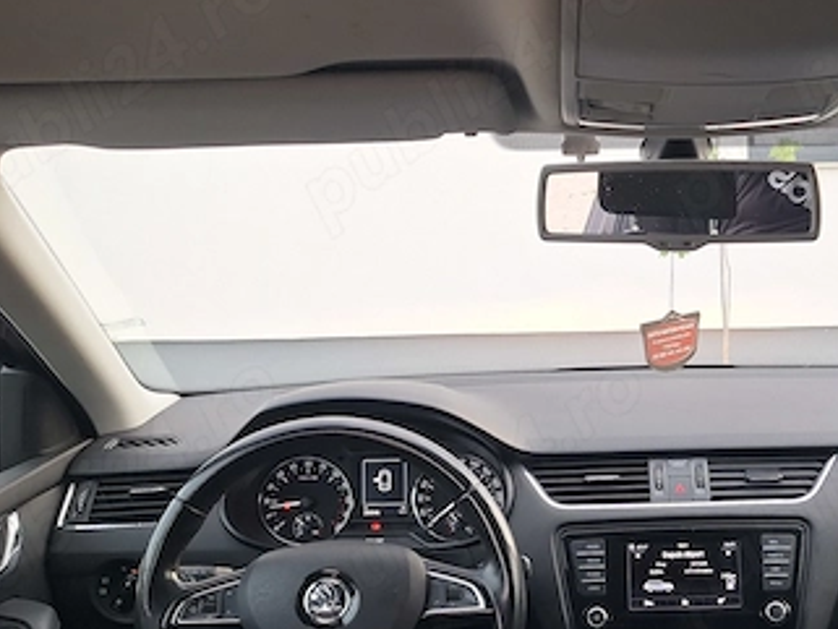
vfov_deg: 32.5
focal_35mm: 43
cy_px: 519
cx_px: 655
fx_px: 1041
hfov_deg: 42.1
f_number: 1.8
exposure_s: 1/100
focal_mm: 5.54
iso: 50
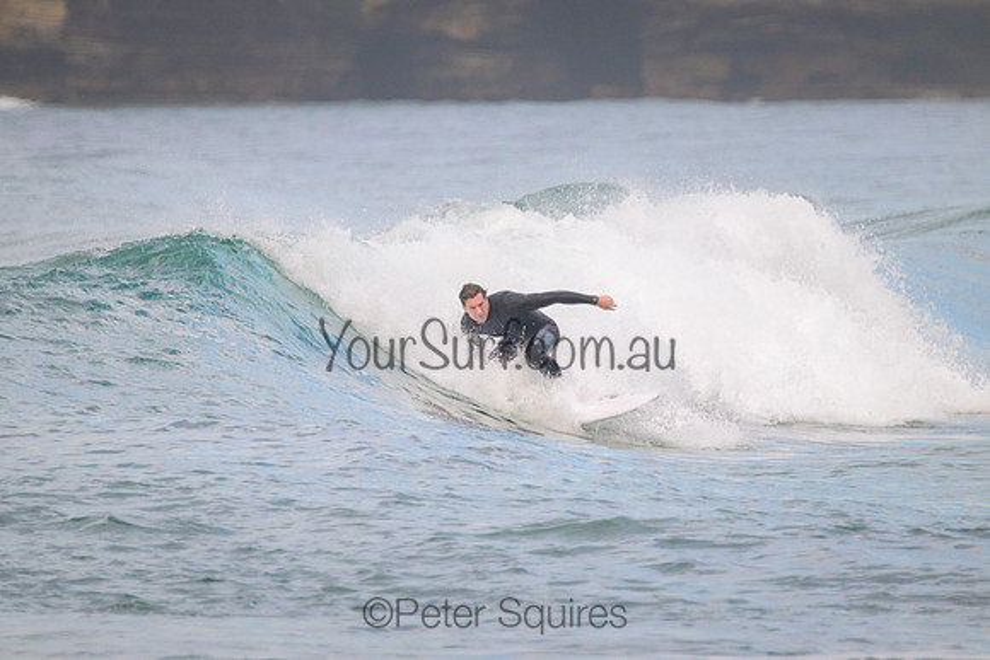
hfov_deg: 2.6
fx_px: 22004
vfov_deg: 1.7
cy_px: 330
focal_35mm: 800
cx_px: 495
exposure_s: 1/640
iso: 2500
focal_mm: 800
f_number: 11
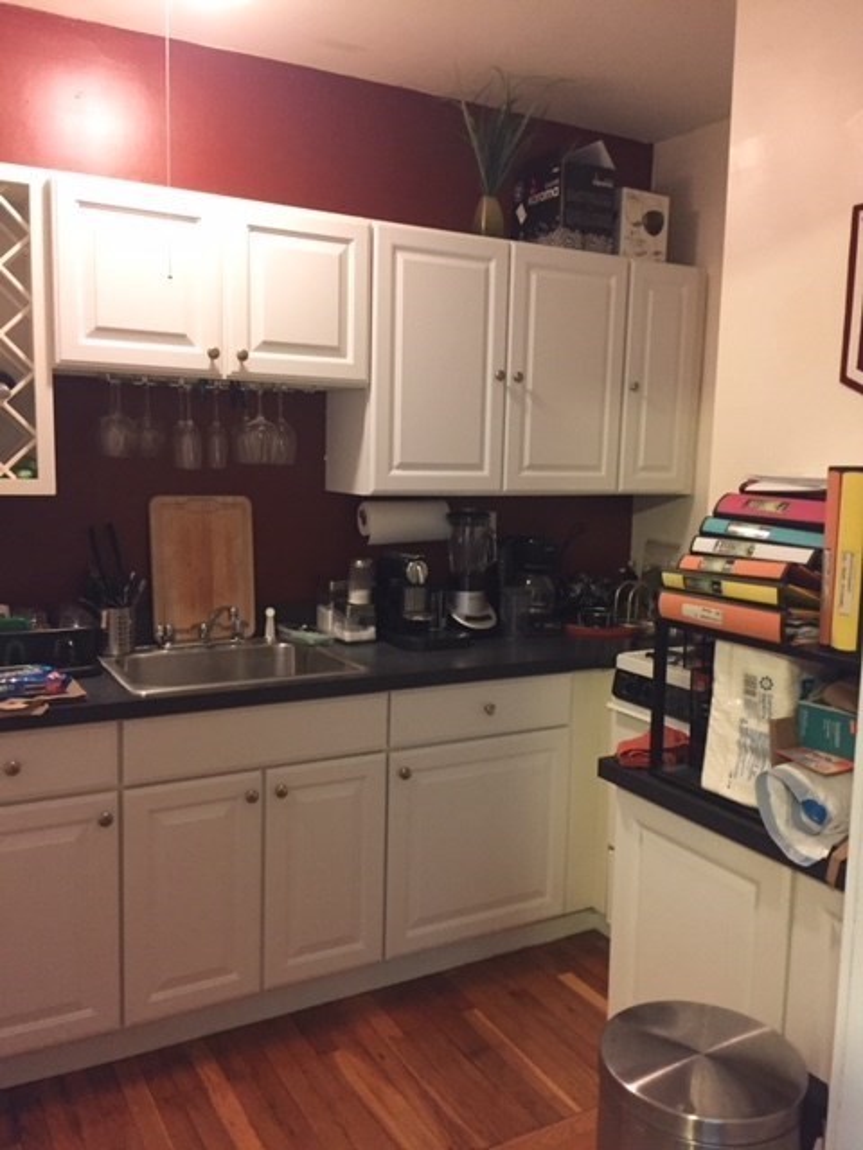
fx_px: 964
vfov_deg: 61.7
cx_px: 432
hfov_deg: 48.2
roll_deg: -1.8
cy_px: 575
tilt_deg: -7.0
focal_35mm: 29
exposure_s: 1/17
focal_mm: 4.15
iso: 250
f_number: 2.2
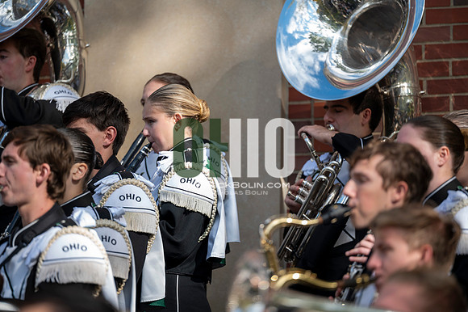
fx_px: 2598
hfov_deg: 10.3
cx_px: 234
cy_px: 156
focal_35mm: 200
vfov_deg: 6.9
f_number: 2.8
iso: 64
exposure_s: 1/500
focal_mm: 200
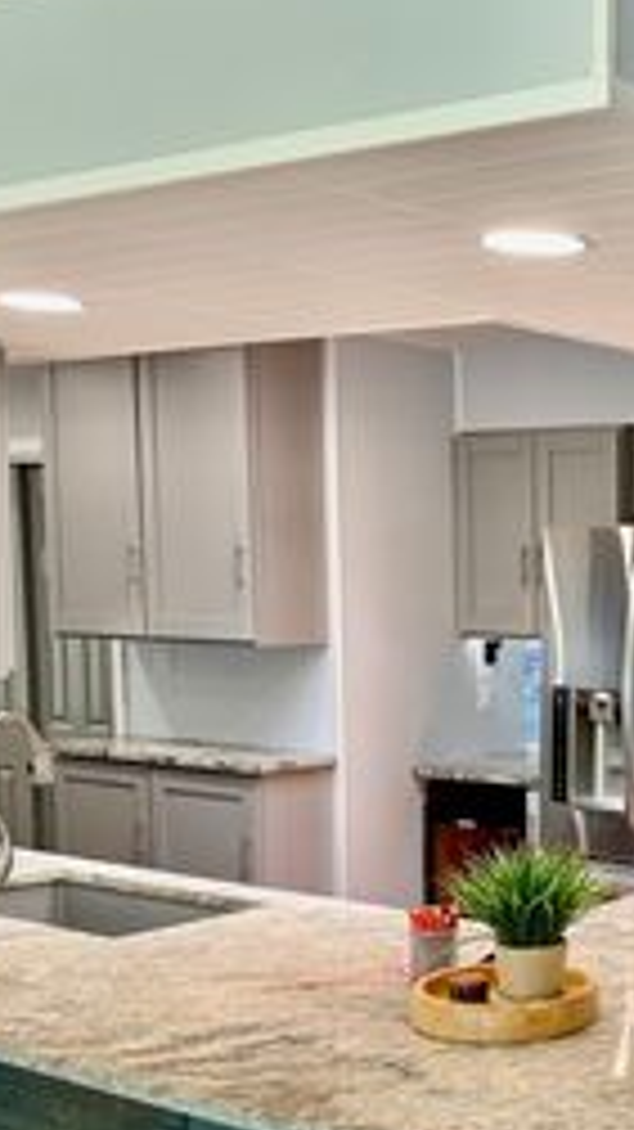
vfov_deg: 39.6
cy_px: 718
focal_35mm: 52
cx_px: 773
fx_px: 1556
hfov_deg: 21.3
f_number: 1.78
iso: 125
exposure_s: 1/120
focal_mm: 6.76
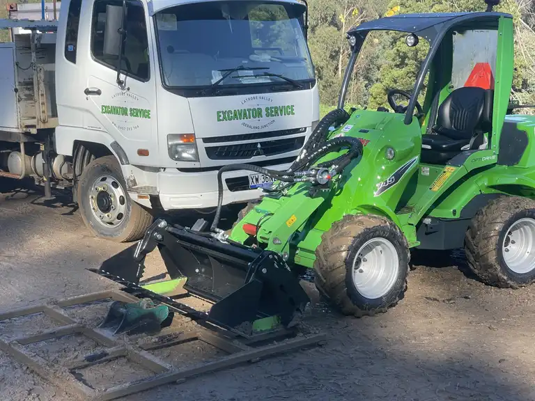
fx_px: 989
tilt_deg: -9.6
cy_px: 200
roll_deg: +2.1
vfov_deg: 22.9
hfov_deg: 30.3
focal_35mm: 64
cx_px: 268
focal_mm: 7.5
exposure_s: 1/385
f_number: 2.2
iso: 20
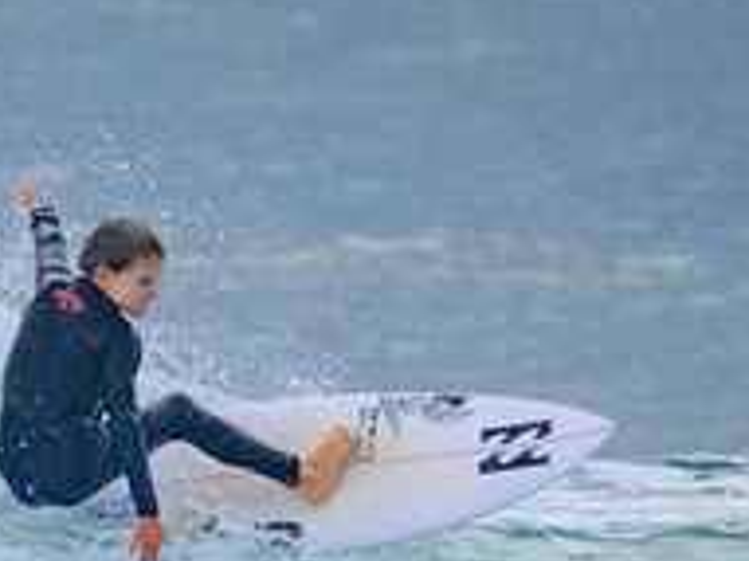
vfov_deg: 0.5
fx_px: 69456
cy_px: 507
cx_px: 87
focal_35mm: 3212
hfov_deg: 0.6
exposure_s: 1/2000
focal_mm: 800
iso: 2500
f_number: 11
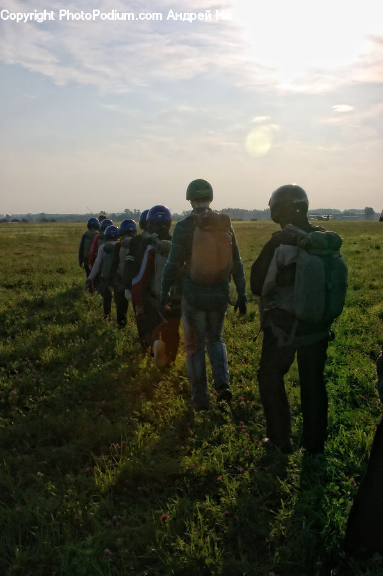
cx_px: 192
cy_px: 288
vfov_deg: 46.4
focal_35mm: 42
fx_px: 672
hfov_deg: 31.8
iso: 800
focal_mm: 28
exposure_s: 1/2000
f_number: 10
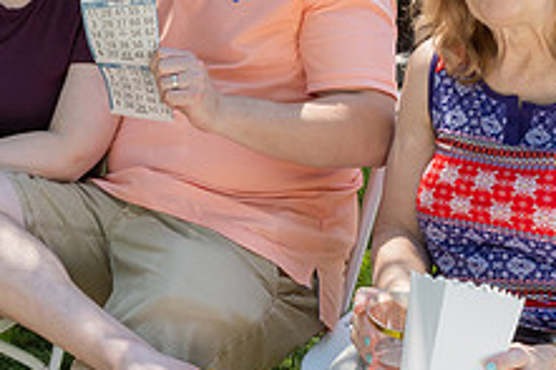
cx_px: 134
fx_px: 1219
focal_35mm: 79
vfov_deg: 17.2
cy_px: 159
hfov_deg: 25.4
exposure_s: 1/160
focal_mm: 19
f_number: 10
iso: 640
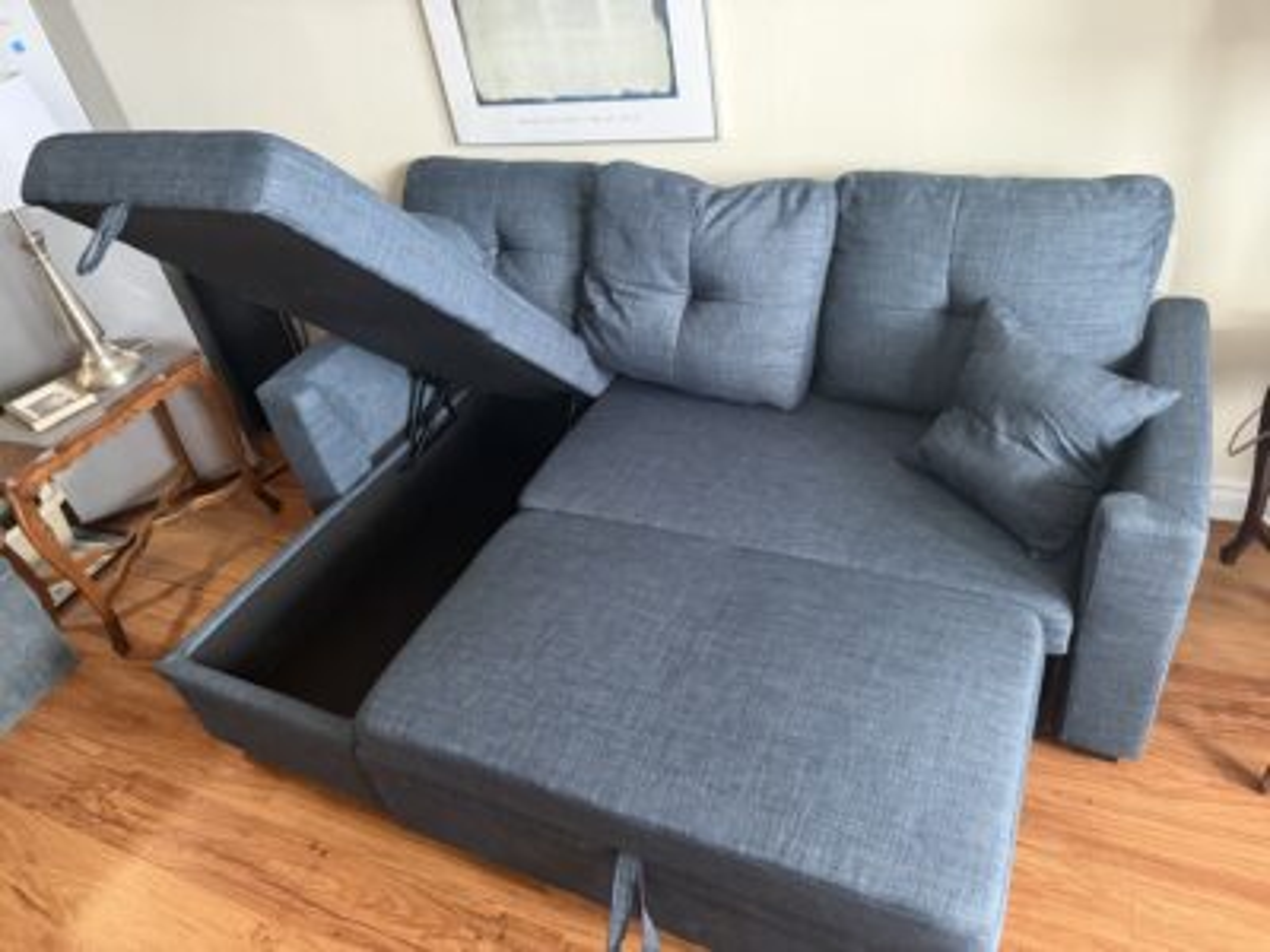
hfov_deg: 71.6
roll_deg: +11.4
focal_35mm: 24
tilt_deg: -35.3
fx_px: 881
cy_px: 476
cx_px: 635
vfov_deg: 56.8
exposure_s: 1/40
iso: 800
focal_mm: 6.76
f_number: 1.78
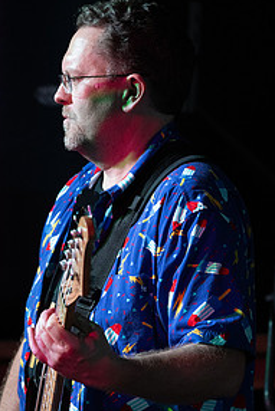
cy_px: 292
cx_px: 63
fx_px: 3422
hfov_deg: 4.6
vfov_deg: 6.9
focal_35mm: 299
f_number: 5
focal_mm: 190
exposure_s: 1/640
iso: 4000
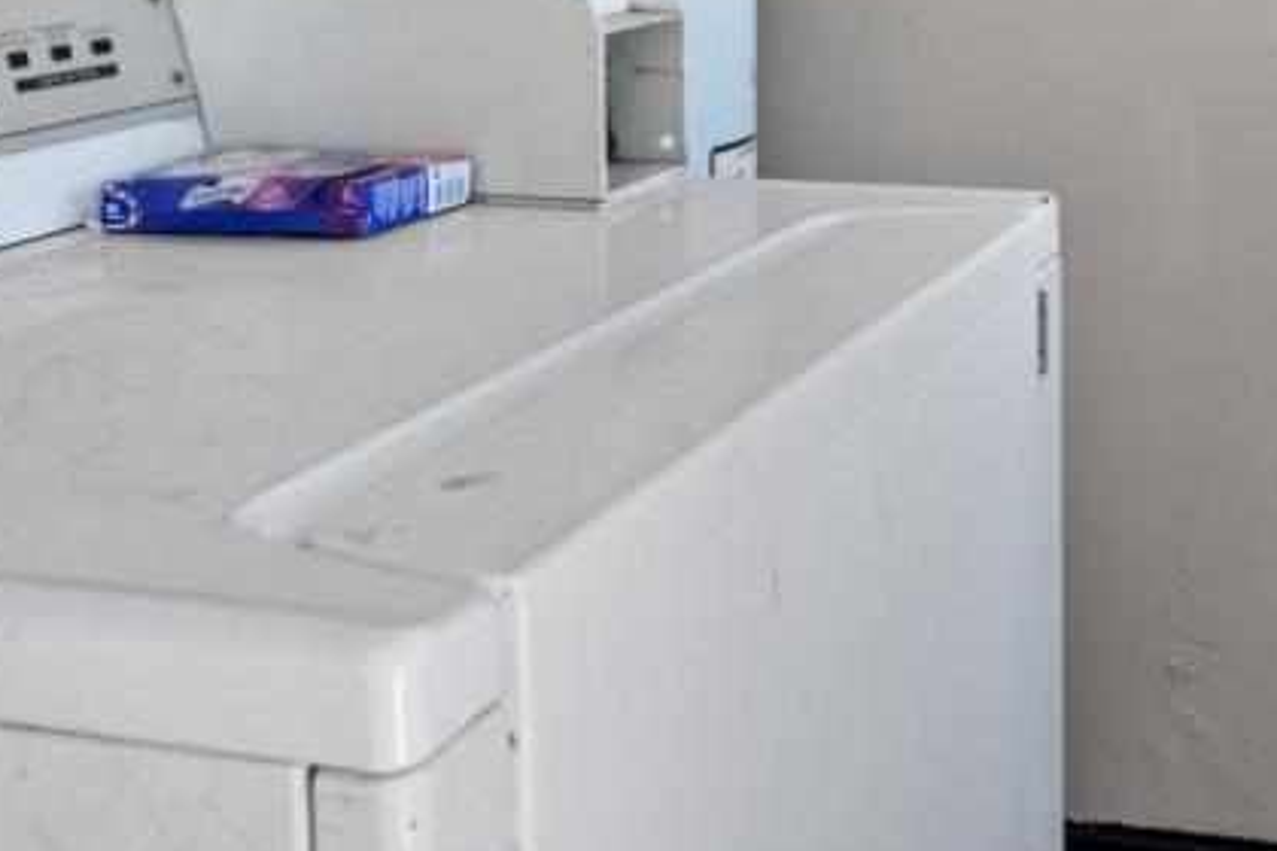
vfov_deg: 24.8
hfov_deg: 36.7
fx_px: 1773
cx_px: 1189
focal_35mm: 50
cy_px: -128
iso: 250
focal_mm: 14
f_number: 9
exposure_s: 1/10
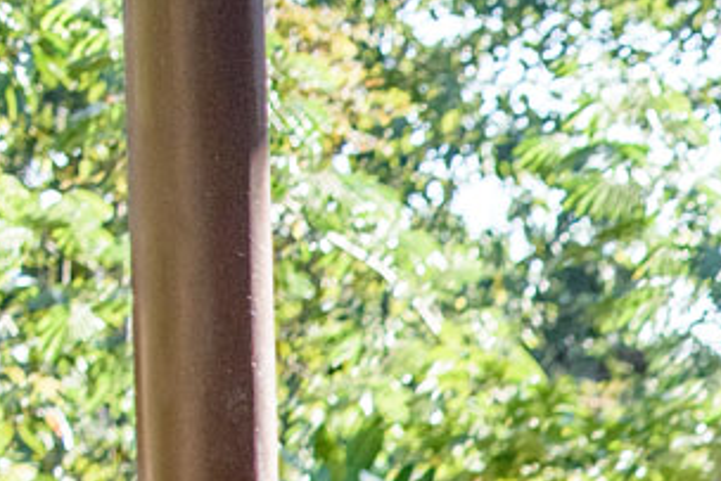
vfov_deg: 5.6
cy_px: 1482
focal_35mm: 230
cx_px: 1845
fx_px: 4608
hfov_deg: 8.1
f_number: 4
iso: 360
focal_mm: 35
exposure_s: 1/1250
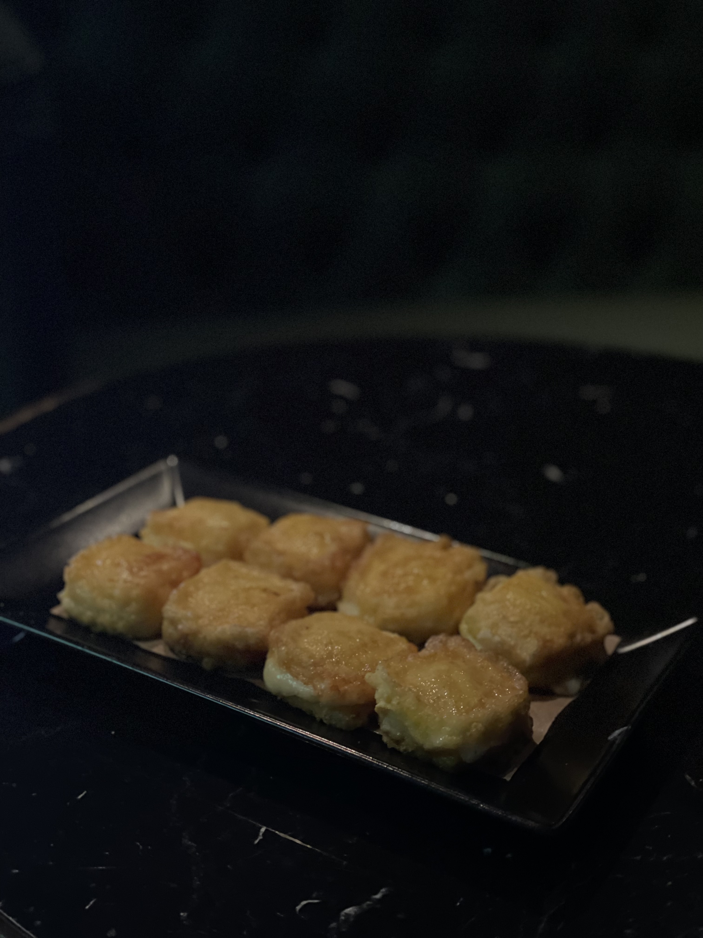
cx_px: 352
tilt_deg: -24.1
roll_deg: -3.8
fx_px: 1408
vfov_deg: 36.8
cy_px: 469
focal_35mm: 52
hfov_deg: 28.0
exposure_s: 1/14
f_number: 2
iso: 500
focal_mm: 6
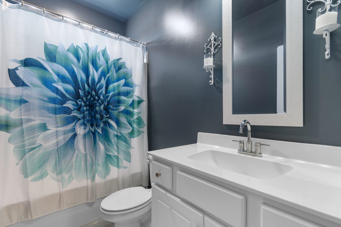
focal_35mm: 15
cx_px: 170
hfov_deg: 100.4
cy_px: 114
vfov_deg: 77.3
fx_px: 142
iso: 100
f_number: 4.5
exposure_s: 1/8
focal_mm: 10
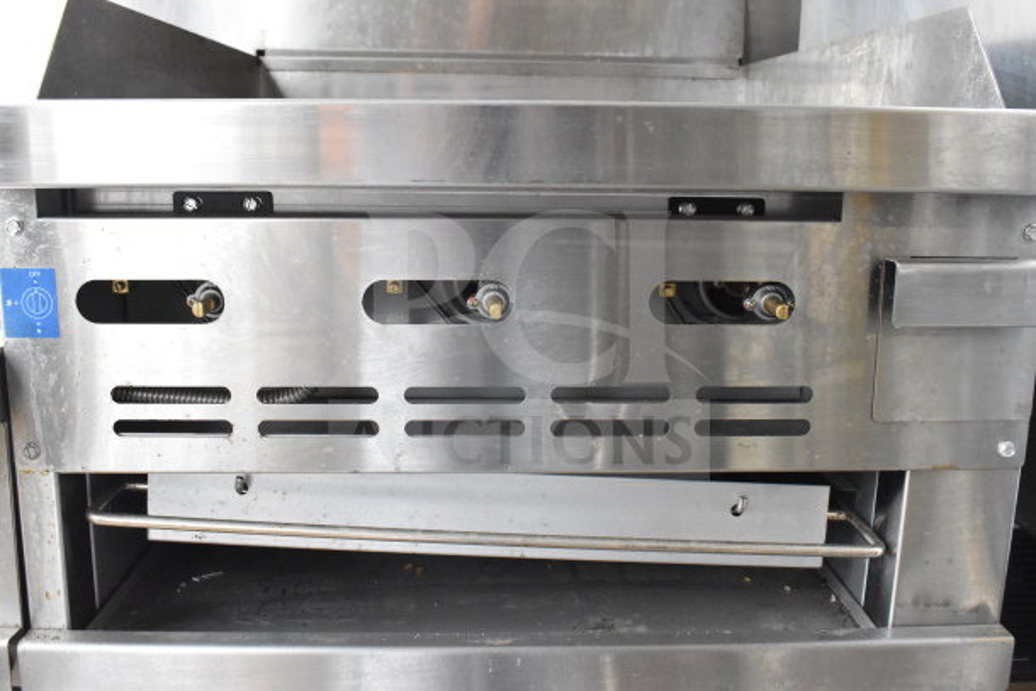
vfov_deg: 38.4
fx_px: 993
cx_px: 518
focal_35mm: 34
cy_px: 346
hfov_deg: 55.1
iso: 6400
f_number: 9
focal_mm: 23
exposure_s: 1/320
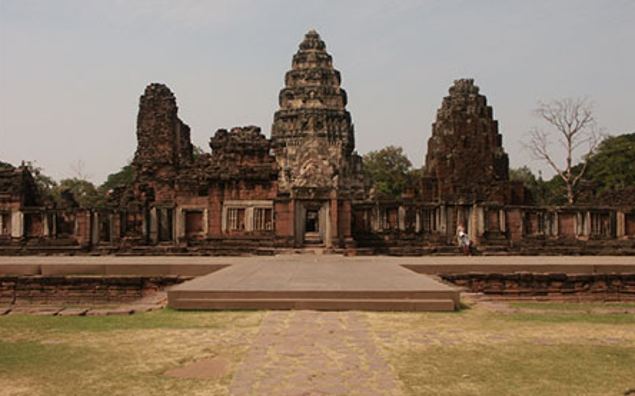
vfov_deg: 29.8
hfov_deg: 46.2
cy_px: 196
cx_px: 316
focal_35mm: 43
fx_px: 744
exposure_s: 1/350
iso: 100
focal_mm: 10.28
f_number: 8
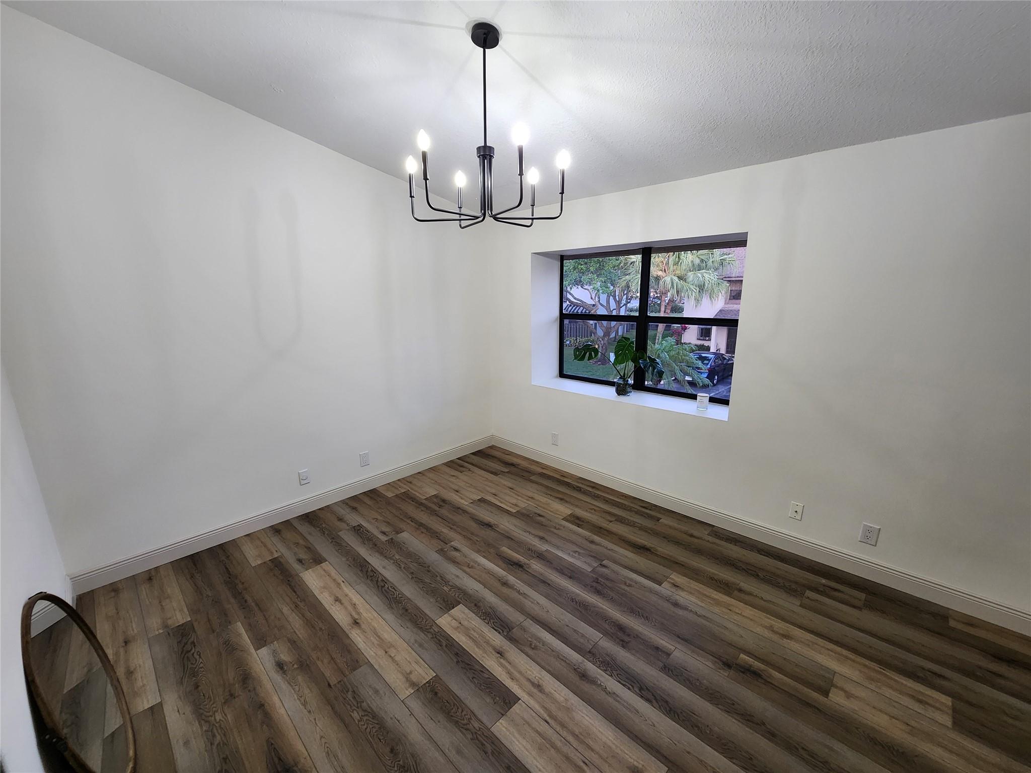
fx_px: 387
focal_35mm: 13
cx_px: 516
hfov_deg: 106.2
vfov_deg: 89.9
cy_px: 386
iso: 200
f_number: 2.2
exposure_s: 1/60
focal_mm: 2.2
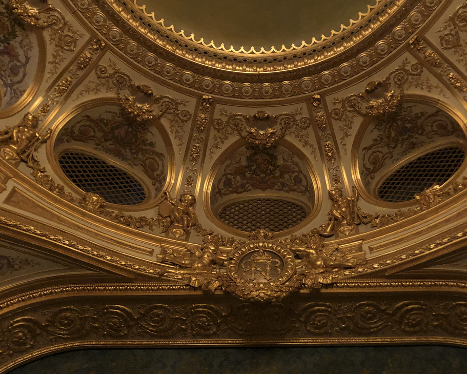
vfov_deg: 31.3
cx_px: 266
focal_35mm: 48
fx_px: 663
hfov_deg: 38.7
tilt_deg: +56.1
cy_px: 240
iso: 400
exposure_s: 1/4
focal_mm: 4
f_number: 1.8
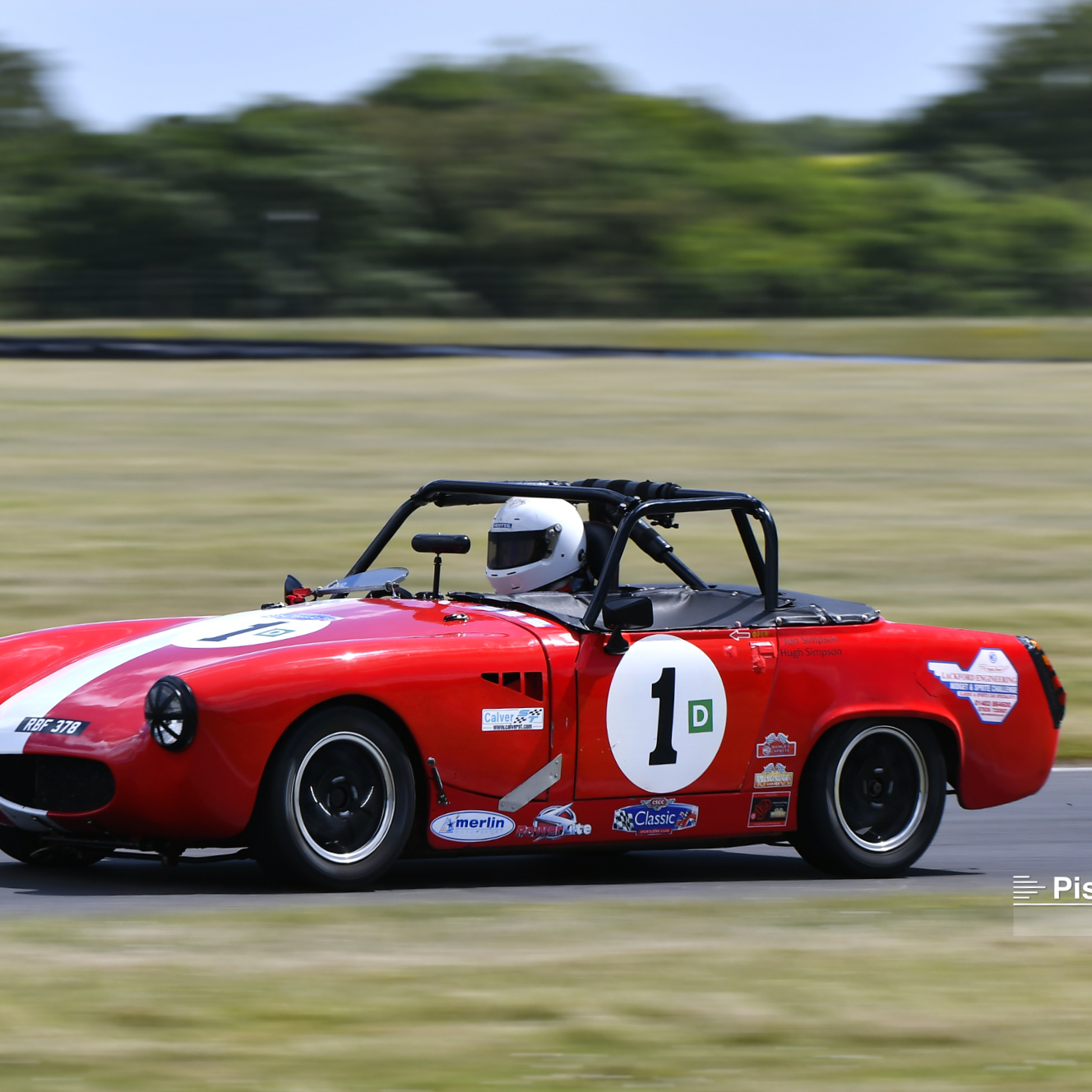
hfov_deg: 5.9
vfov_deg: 5.9
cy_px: 546
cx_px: 539
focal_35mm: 298
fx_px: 10623
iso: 100
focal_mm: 155
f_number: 7.1
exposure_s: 1/160
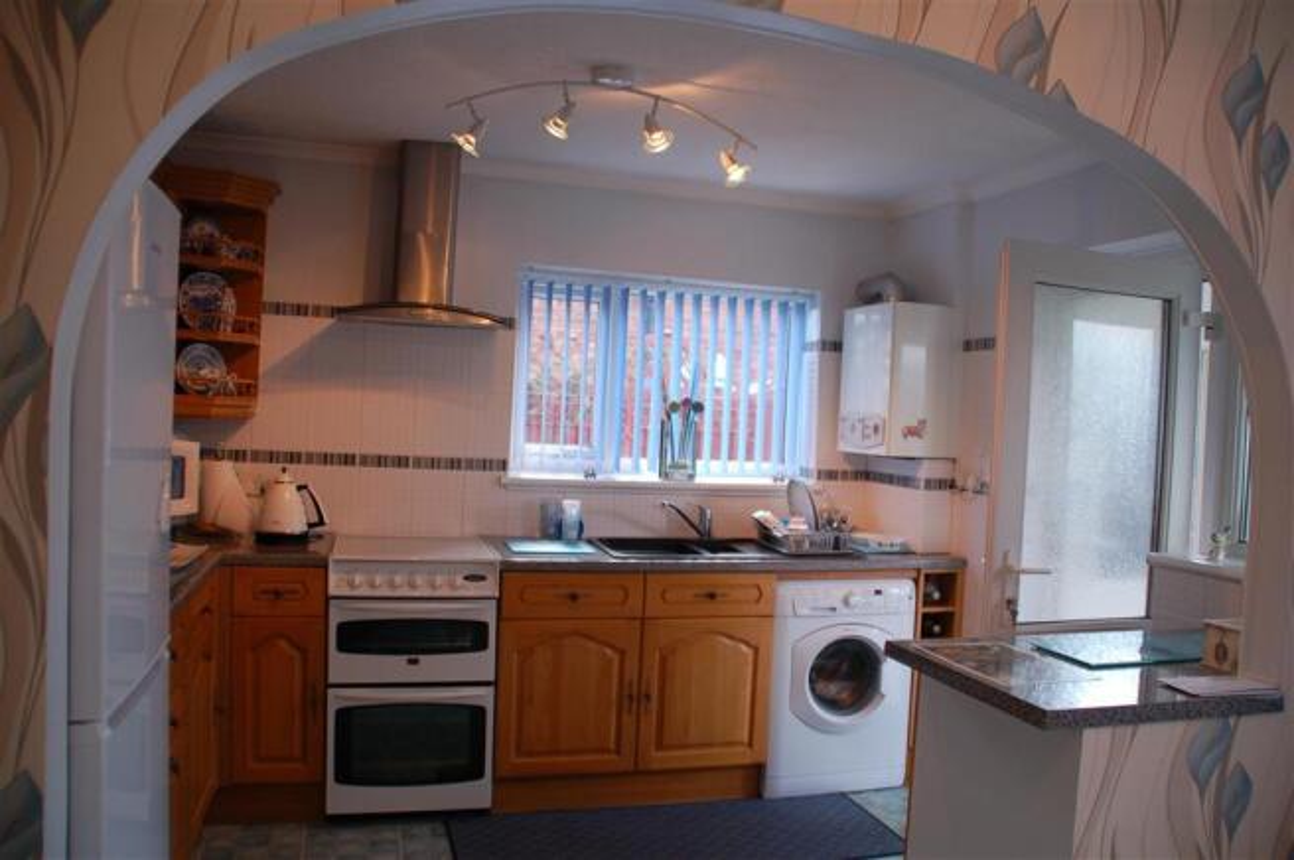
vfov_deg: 47.8
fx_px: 970
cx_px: 647
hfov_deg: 67.4
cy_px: 430
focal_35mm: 27
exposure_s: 1/50
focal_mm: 18
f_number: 3.5
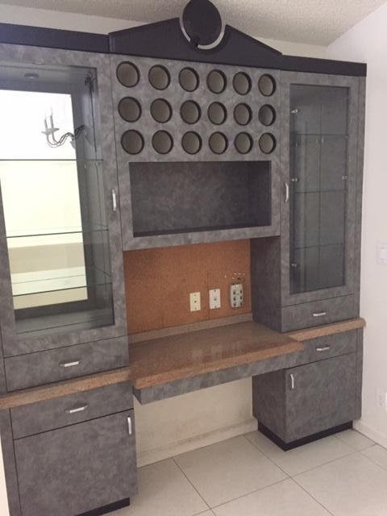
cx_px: 194
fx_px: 432
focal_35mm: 29
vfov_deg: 61.7
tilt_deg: -8.7
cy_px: 258
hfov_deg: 48.2
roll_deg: +2.6
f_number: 2.2
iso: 250
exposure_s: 1/15
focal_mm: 4.15
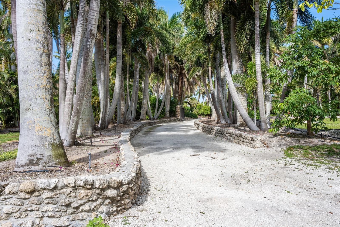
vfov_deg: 41.7
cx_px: 170
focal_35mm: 32
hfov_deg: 59.5
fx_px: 297
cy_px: 114
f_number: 6.3
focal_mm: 31.5
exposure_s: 1/320
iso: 100
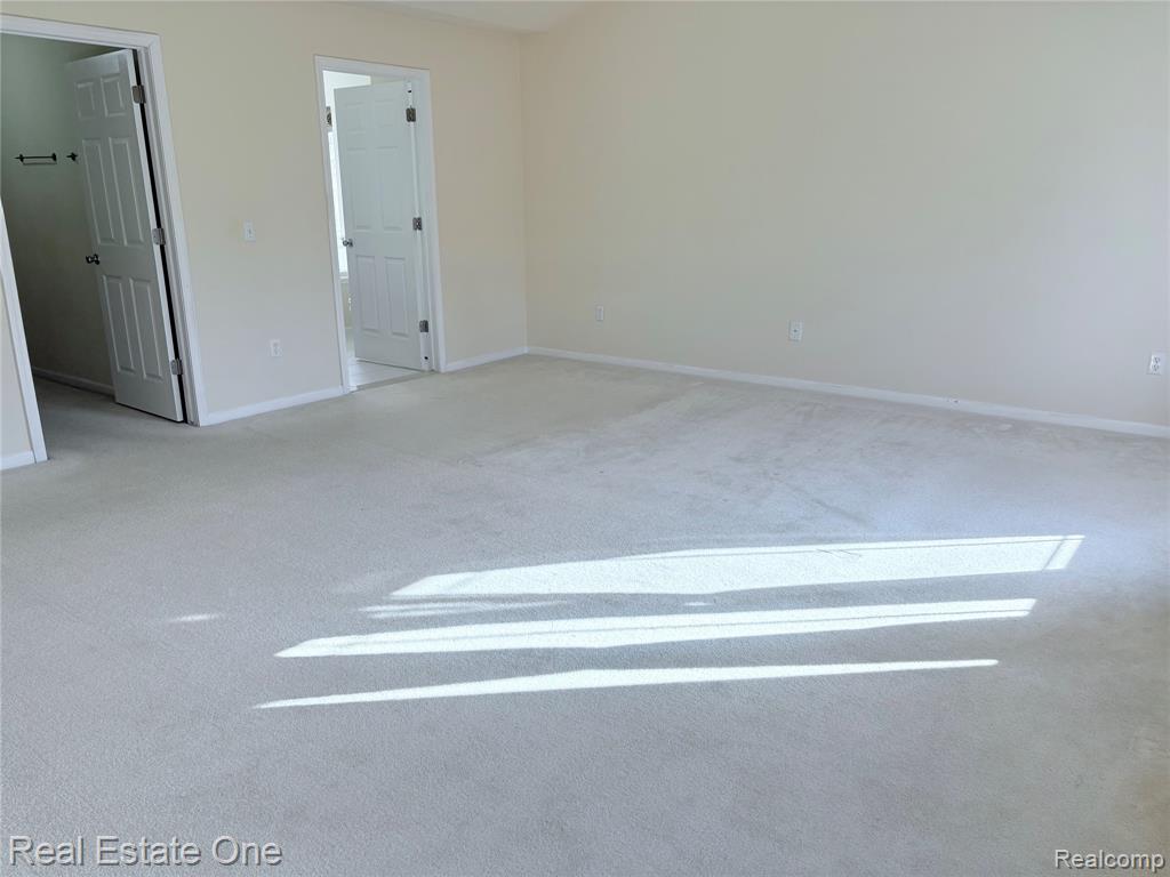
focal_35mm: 26
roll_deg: +0.5
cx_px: 585
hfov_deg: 67.3
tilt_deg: -16.4
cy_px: 438
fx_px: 879
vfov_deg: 53.1
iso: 64
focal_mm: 5.96
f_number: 1.6
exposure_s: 1/341
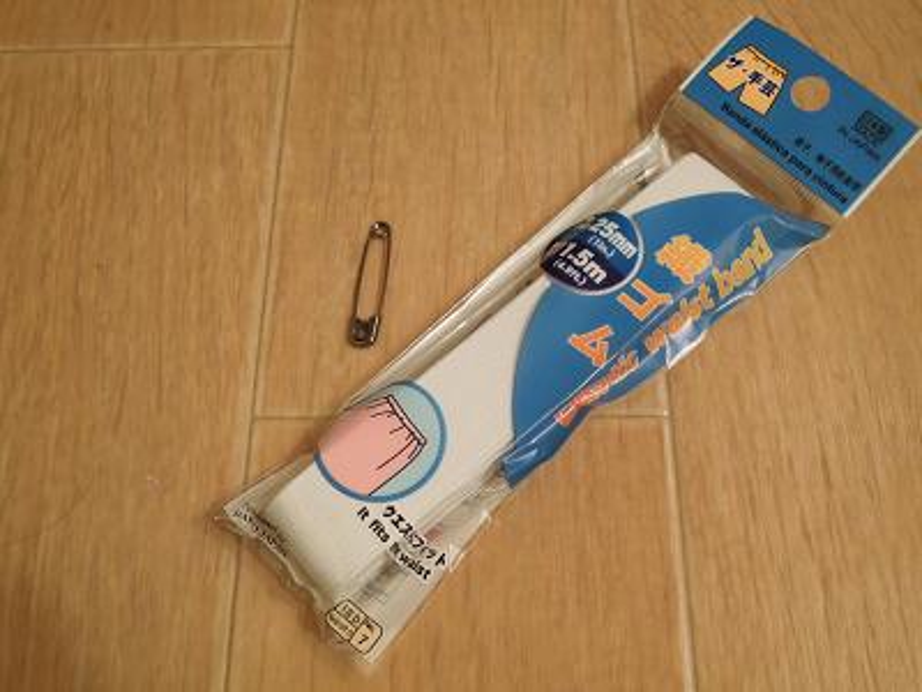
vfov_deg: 36.0
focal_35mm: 40
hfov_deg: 46.8
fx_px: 1065
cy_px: 346
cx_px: 461
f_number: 2.6
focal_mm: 7.2
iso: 800
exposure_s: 1/8
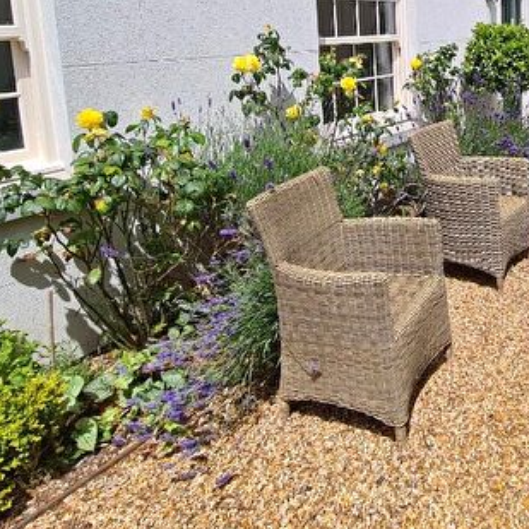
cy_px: 90
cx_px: 452
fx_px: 450
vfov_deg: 55.6
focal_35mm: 26
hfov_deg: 54.9
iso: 50
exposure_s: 1/1776
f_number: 2.2
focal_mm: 2.2
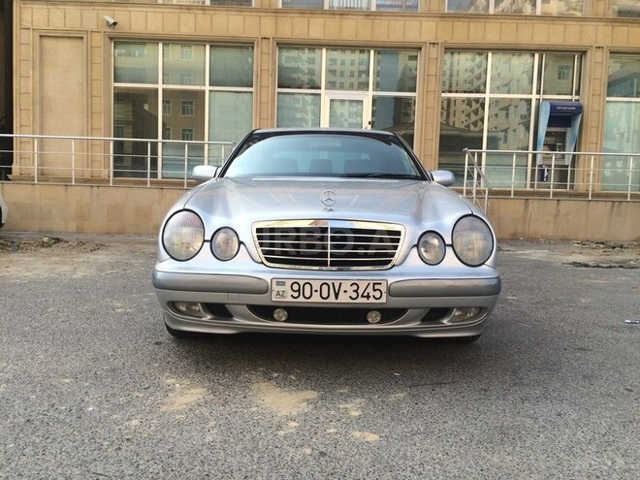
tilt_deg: -3.4
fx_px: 536
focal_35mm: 29
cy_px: 240
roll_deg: -1.7
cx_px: 320
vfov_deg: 48.2
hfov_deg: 61.7
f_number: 2.2
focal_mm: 4.15
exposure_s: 1/774
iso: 32
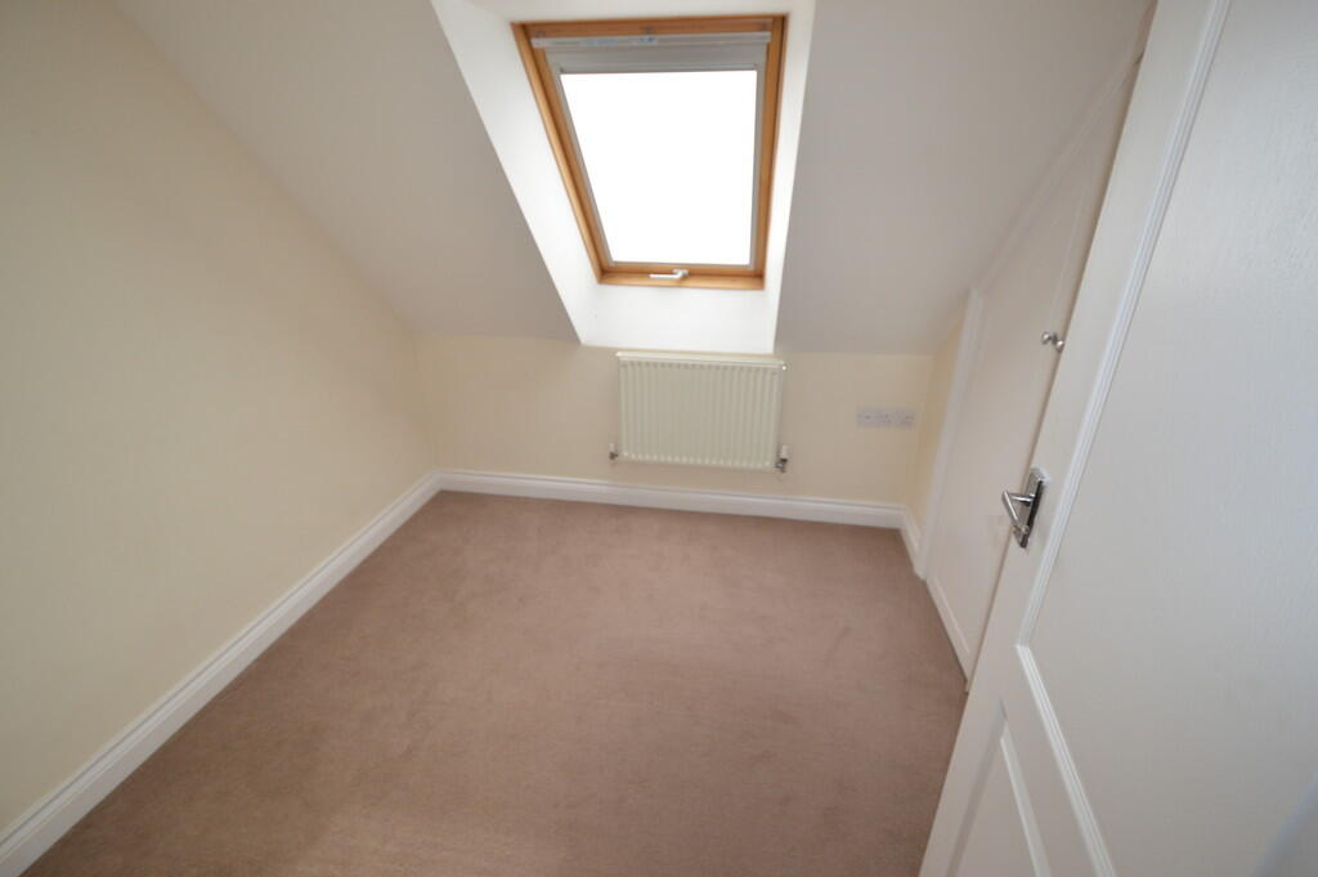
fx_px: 549
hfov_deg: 100.4
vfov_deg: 77.2
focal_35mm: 15
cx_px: 659
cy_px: 438
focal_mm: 10
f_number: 4
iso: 280
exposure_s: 1/125
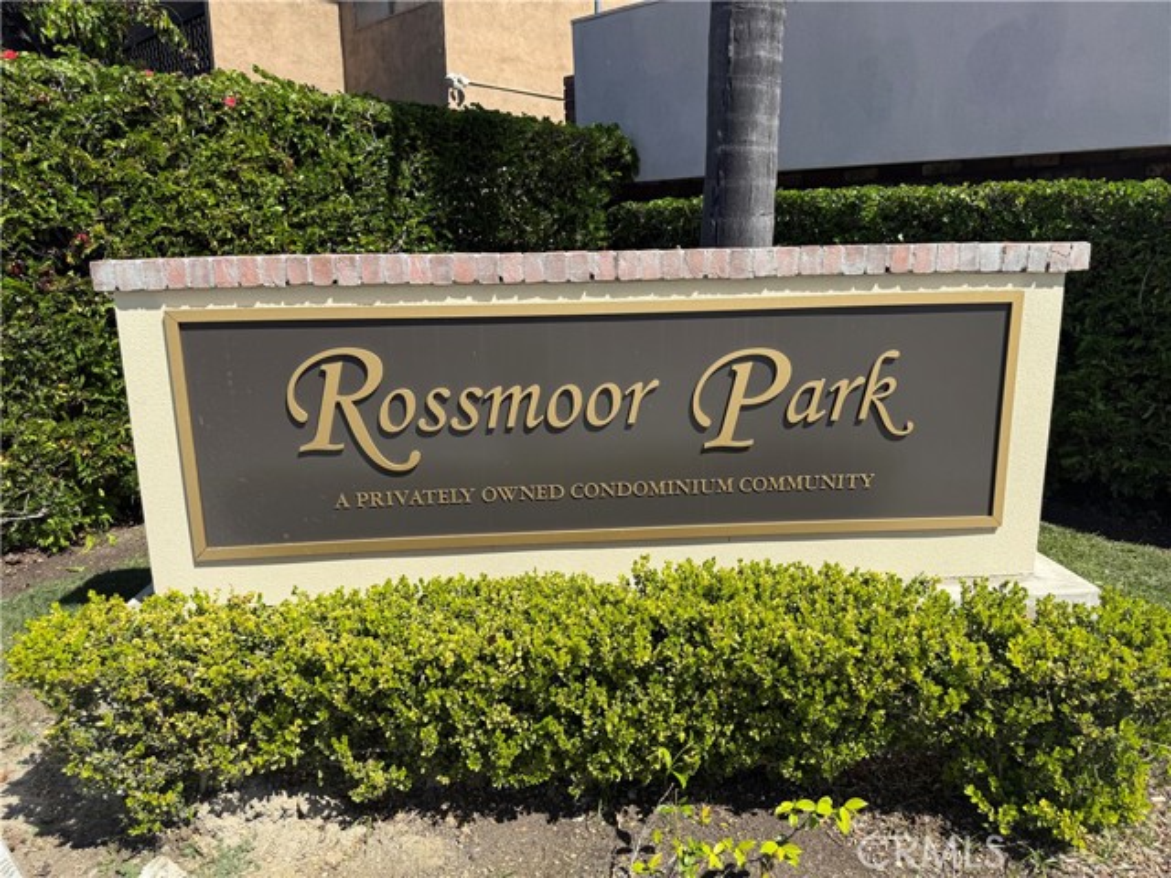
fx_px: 812
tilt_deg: -11.8
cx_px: 586
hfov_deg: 71.6
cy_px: 439
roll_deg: +0.9
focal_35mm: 24
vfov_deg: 56.8
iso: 80
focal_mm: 6.76
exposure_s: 1/3584
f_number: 1.78
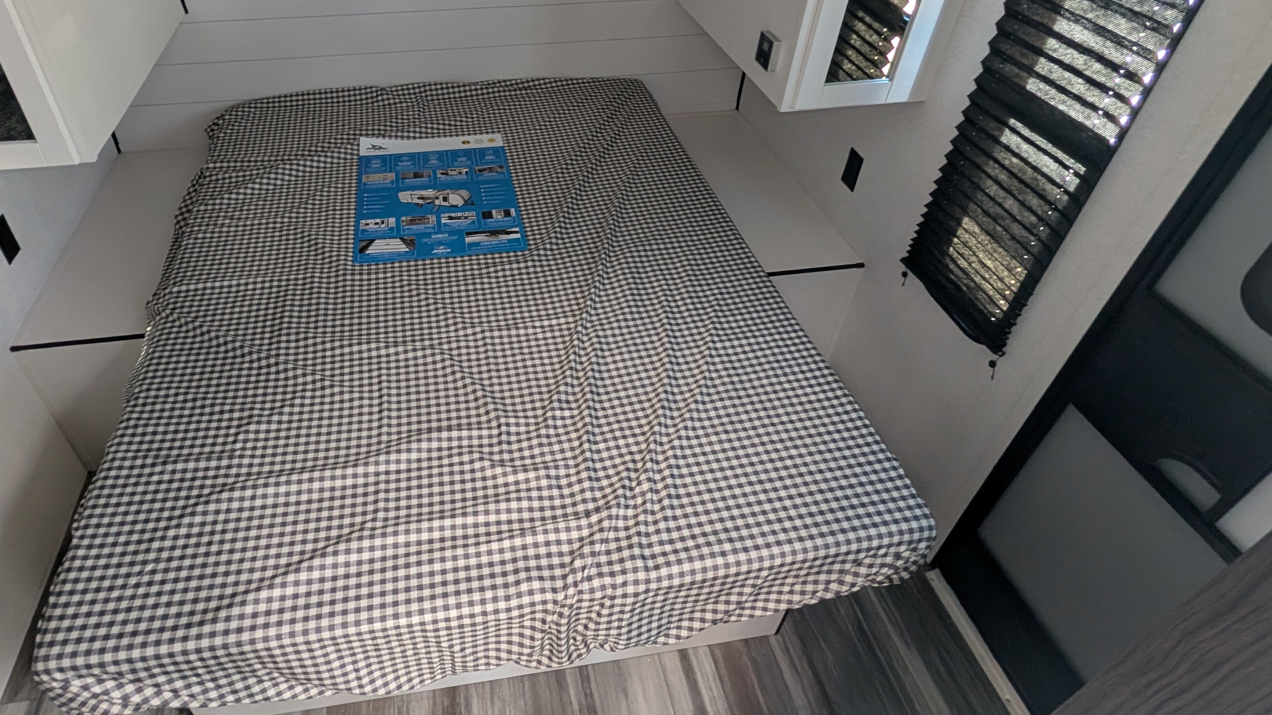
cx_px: 522
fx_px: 641
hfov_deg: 88.7
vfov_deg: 57.3
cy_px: 252
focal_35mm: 19
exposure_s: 1/38.4
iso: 102
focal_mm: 2.02
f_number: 1.7
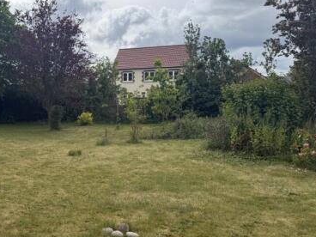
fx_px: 347
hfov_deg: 47.1
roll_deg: +0.4
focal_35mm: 38
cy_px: 115
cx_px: 78
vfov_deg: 37.7
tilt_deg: -2.8
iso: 80
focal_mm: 6.76
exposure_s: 1/5319
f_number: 1.78
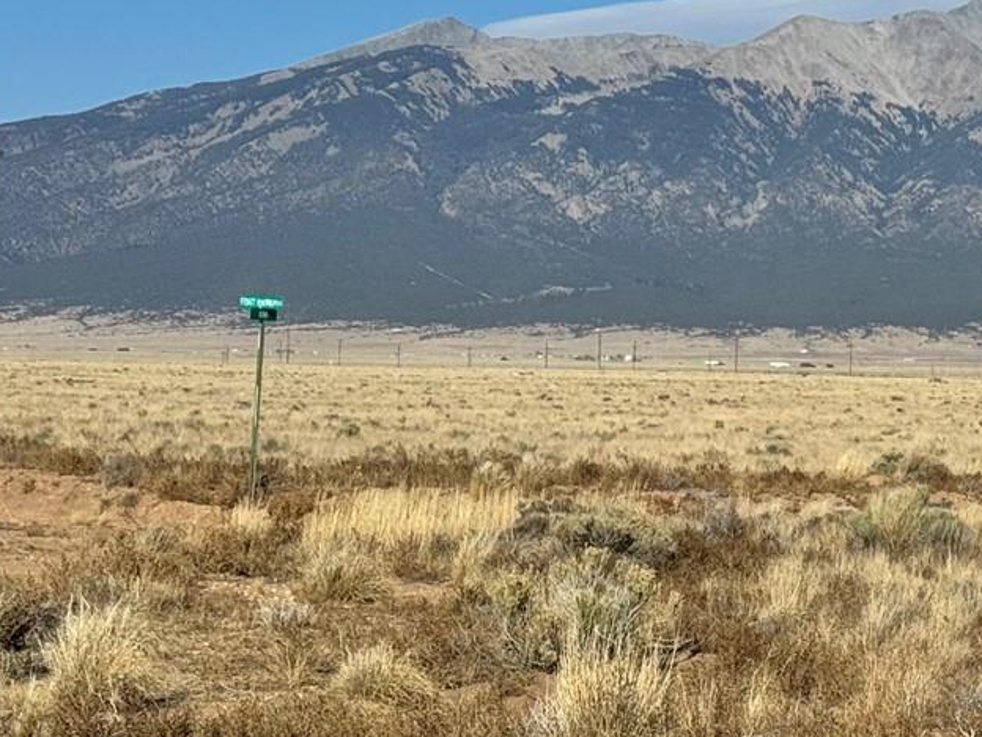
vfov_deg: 12.0
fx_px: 3489
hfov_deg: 15.3
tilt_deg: -2.2
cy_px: 439
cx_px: 1245
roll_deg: -1.9
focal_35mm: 123
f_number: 1.78
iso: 64
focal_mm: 6.76
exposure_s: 1/9009
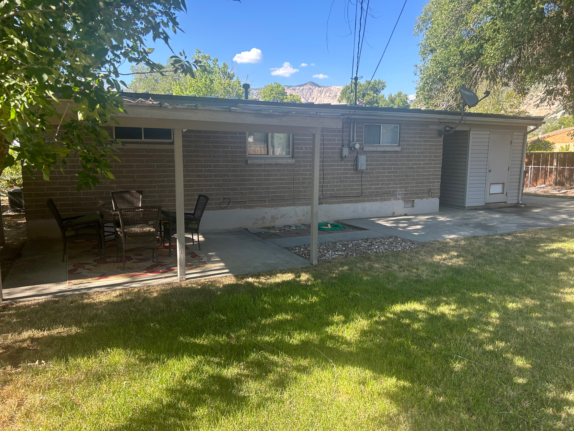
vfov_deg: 53.1
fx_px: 431
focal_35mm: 26
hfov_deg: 67.3
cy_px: 216
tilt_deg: -9.5
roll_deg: +0.1
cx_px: 287
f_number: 1.5
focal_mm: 5.7
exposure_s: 1/511
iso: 50
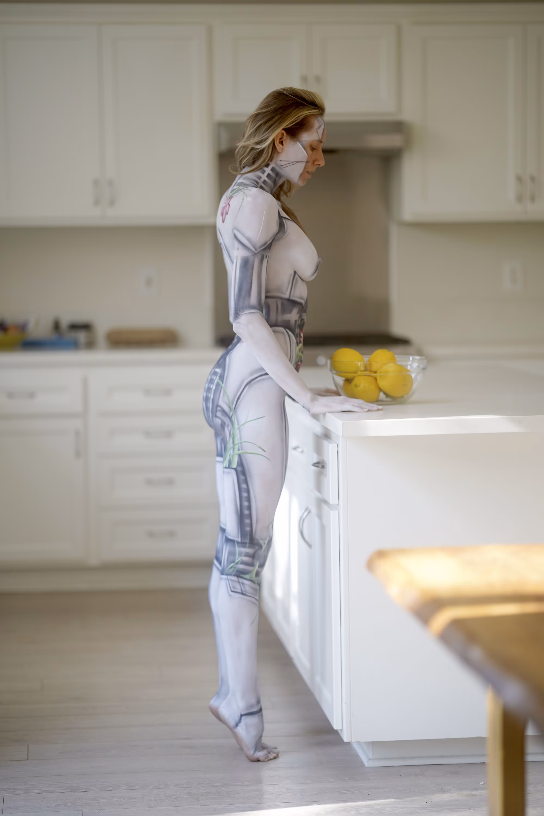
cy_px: 408
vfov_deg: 23.9
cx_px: 272
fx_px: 1927
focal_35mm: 85
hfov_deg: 16.1
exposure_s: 1/250
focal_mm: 85
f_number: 1.4
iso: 100
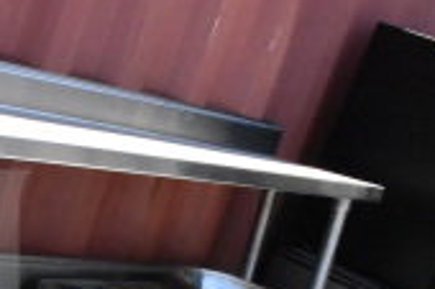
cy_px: 372
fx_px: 1171
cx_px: -202
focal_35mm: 97
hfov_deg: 18.8
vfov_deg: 13.6
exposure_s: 1/1250
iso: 6400
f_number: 18
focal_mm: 18
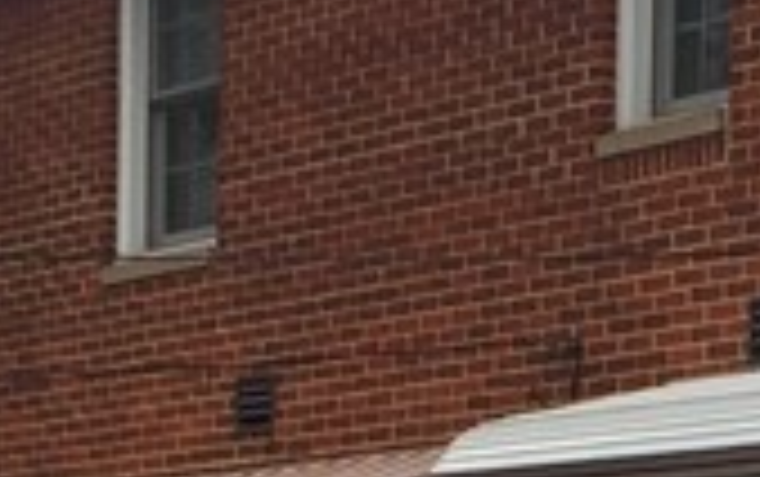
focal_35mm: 186
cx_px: 1160
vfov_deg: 6.9
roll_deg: -1.4
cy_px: 882
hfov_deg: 10.8
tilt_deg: +2.2
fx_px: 3856
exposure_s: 1/1276
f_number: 2.2
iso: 32
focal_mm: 4.15
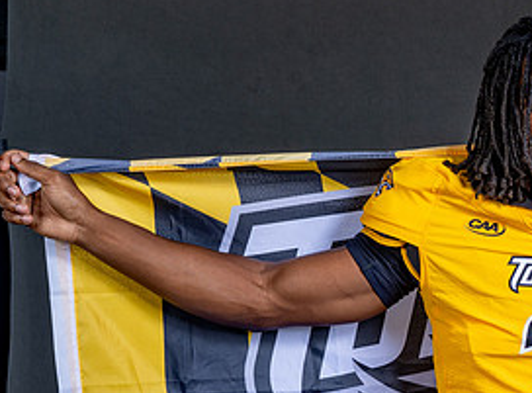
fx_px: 1880
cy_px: 356
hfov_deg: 15.5
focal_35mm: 123
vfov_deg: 11.9
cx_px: 648
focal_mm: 42
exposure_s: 1/200
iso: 100
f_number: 8
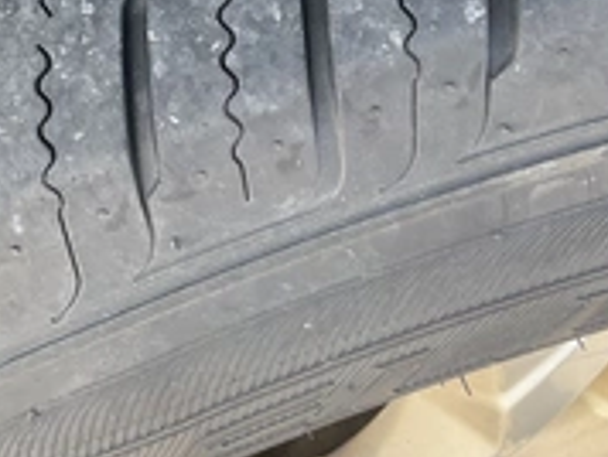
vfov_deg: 22.4
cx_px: 222
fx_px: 1143
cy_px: 109
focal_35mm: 65
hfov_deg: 29.6
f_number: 1.8
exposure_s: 1/172
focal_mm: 3
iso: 32
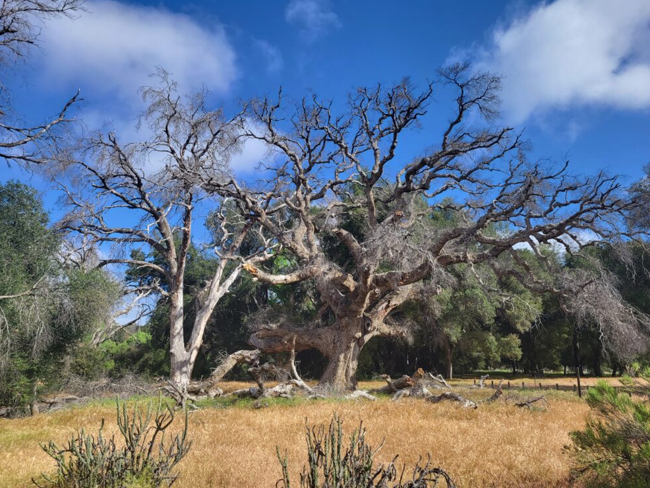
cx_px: 334
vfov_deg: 51.4
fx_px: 507
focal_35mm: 27
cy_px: 245
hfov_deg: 65.3
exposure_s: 1/1728
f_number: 1.8
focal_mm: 5.4
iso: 40
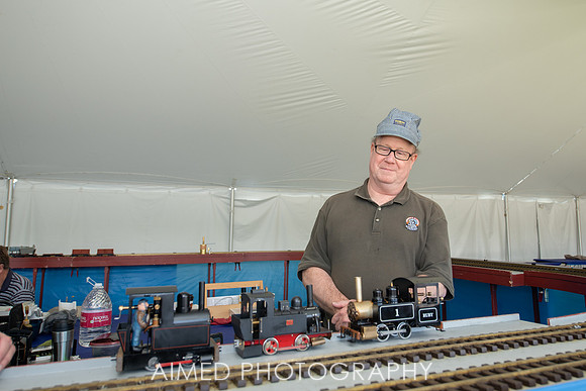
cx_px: 331
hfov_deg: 66.7
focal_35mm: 27
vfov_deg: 47.5
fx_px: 443
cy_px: 172
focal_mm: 24
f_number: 5
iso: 160
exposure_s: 1/200
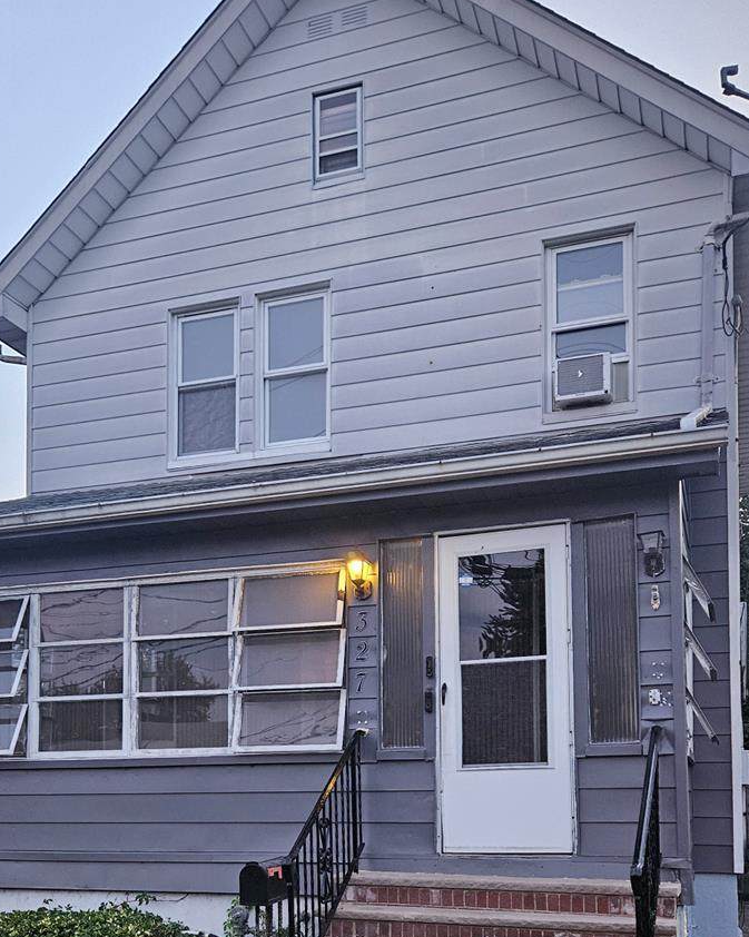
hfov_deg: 37.3
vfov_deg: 43.8
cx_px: 323
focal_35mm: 40
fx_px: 1109
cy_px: 737
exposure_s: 1/120
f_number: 1.8
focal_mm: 5.4
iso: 640
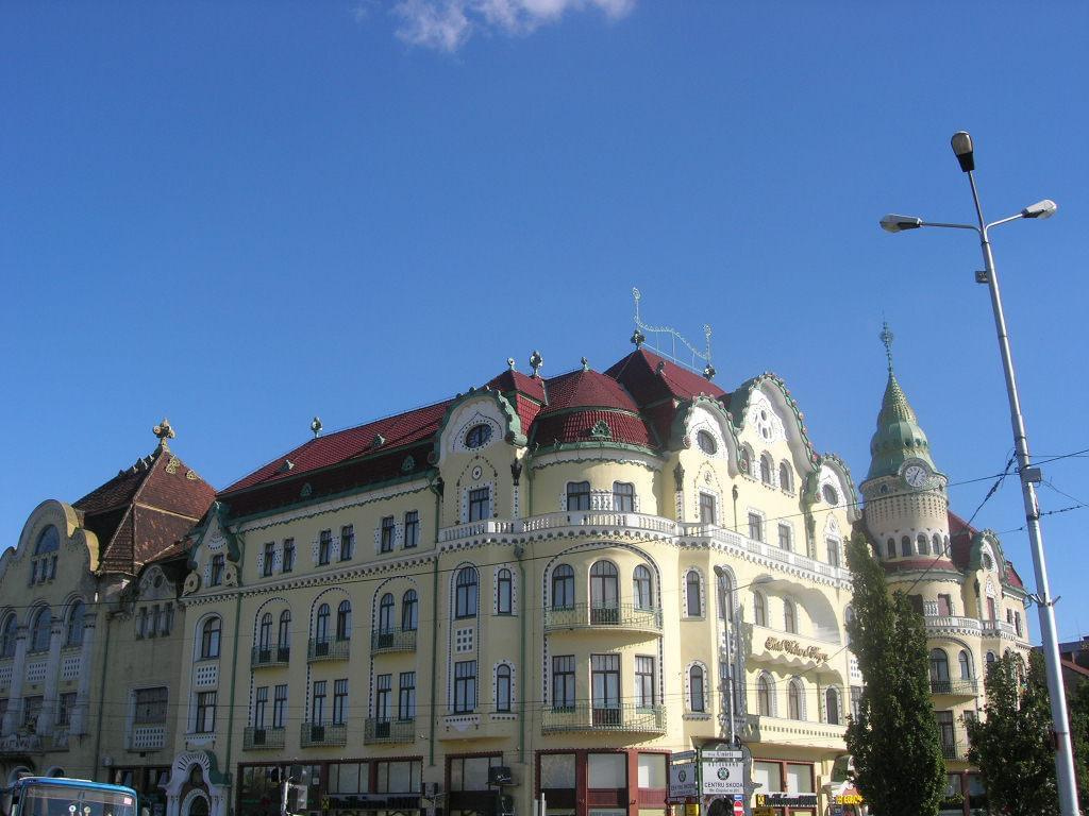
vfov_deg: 37.7
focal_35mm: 38
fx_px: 1195
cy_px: 408
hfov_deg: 49.0
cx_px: 544
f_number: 4.8
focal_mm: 7.8
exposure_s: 1/623
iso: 64
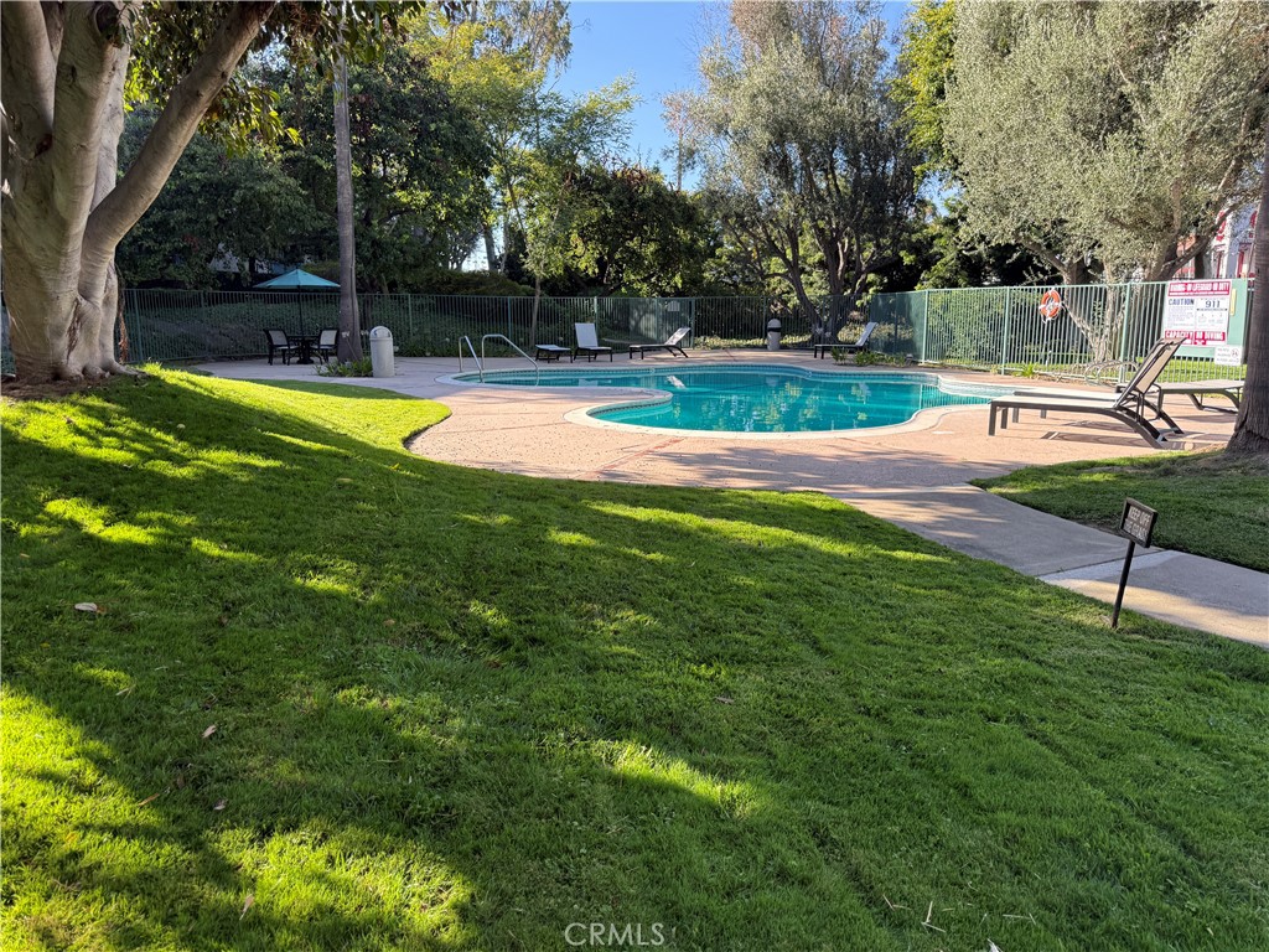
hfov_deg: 71.6
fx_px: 880
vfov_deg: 56.8
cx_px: 634
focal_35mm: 24
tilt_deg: -9.1
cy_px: 476
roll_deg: +0.9
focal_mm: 6.76
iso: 100
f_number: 1.78
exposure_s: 1/627
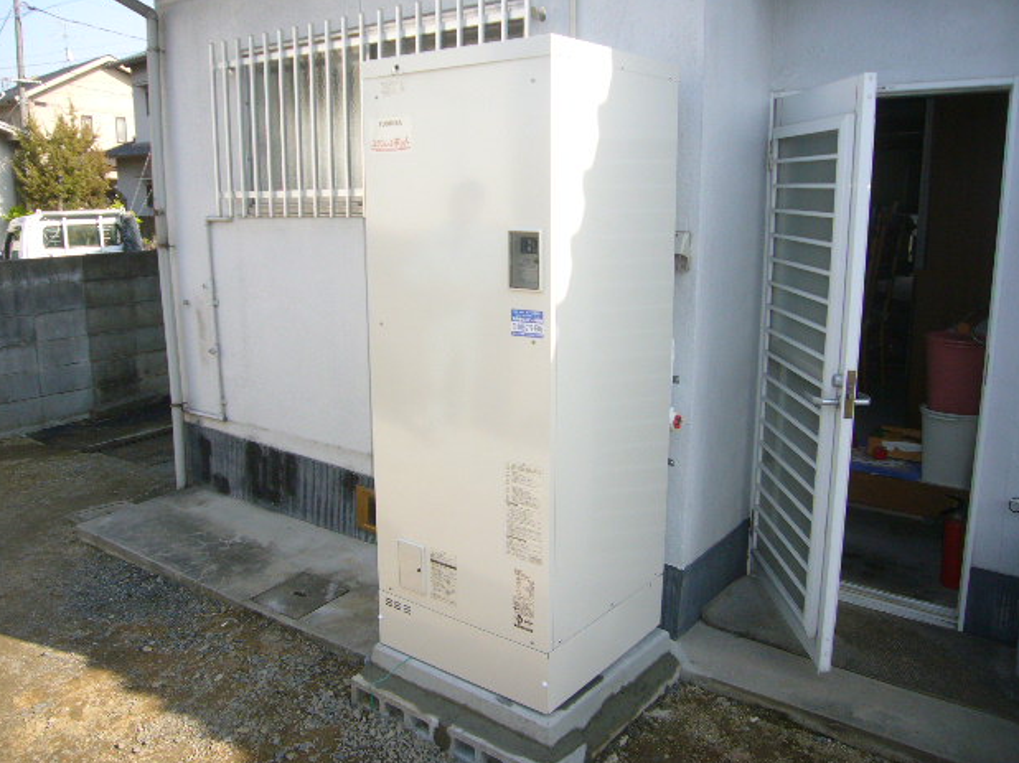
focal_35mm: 29
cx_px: 496
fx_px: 853
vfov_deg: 48.2
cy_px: 376
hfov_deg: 61.7
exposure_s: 1/400
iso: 80
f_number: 2.8
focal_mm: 4.6
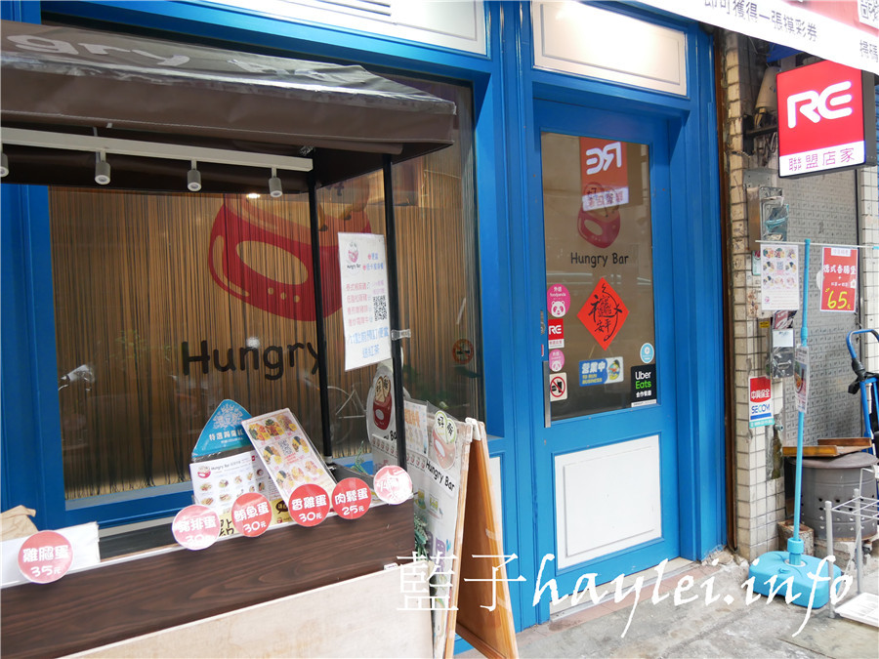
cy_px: 330
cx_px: 440
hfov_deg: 63.4
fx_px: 711
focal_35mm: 28
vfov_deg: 49.7
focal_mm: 14
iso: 640
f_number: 3.5
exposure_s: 1/60
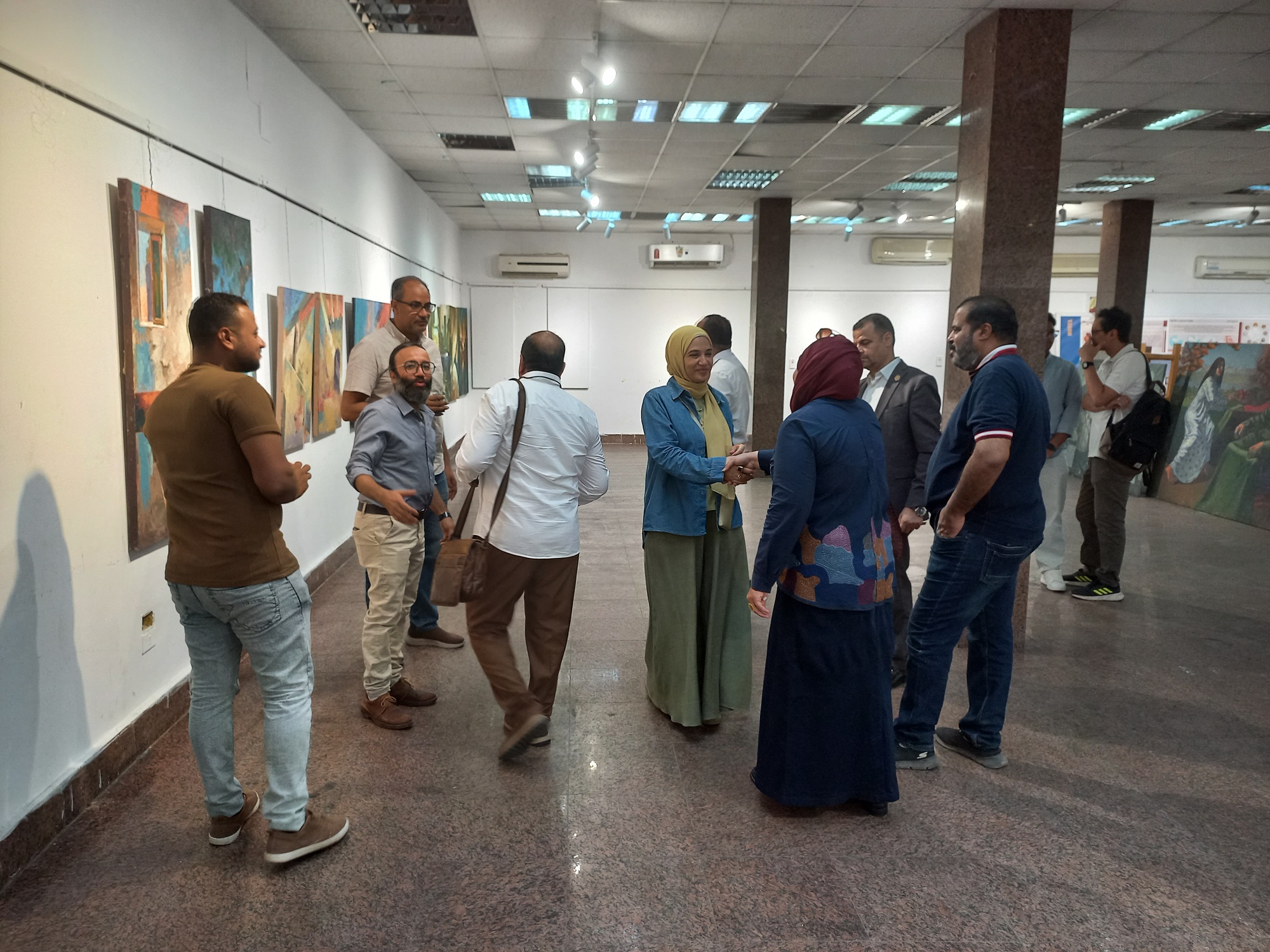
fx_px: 917
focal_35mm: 25
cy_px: 476
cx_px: 635
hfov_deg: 69.4
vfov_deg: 54.9
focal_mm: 4.65
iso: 125
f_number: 1.8
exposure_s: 1/49
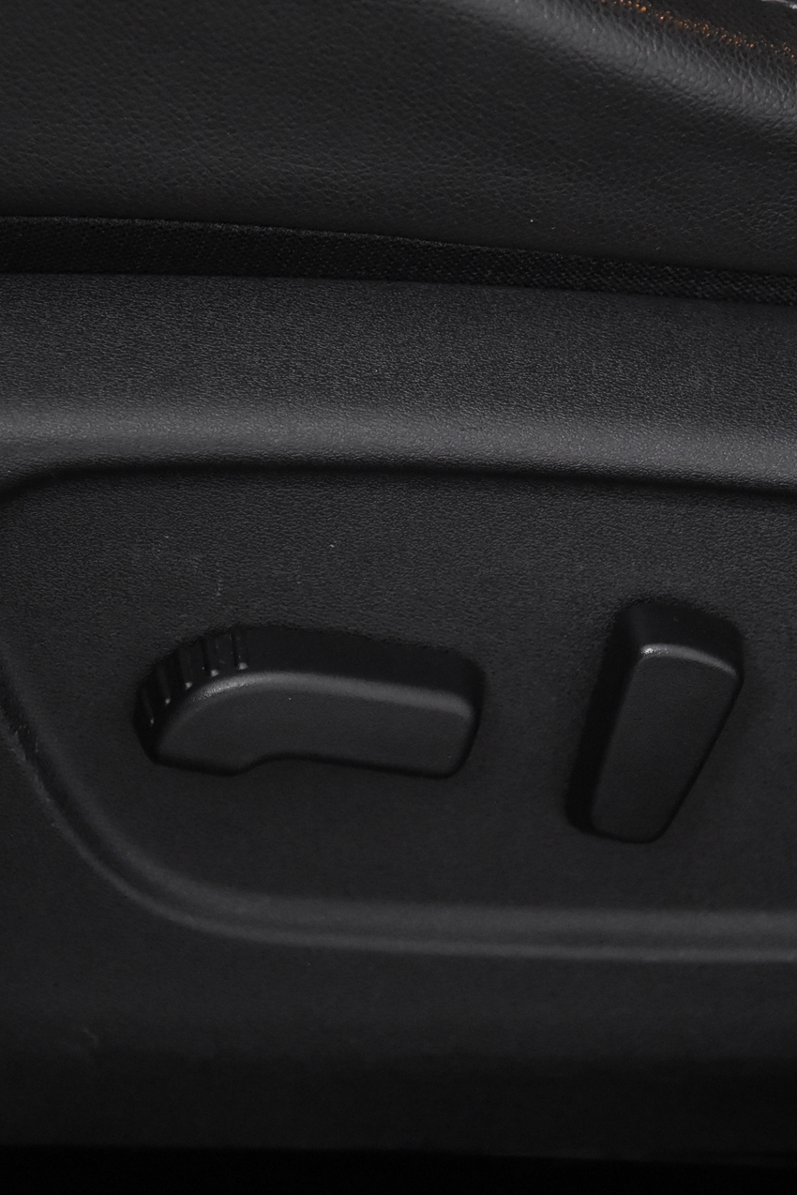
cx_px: 350
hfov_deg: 12.1
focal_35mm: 113
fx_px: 3750
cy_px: 599
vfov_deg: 18.1
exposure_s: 1/80
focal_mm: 50
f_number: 3.8
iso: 5000
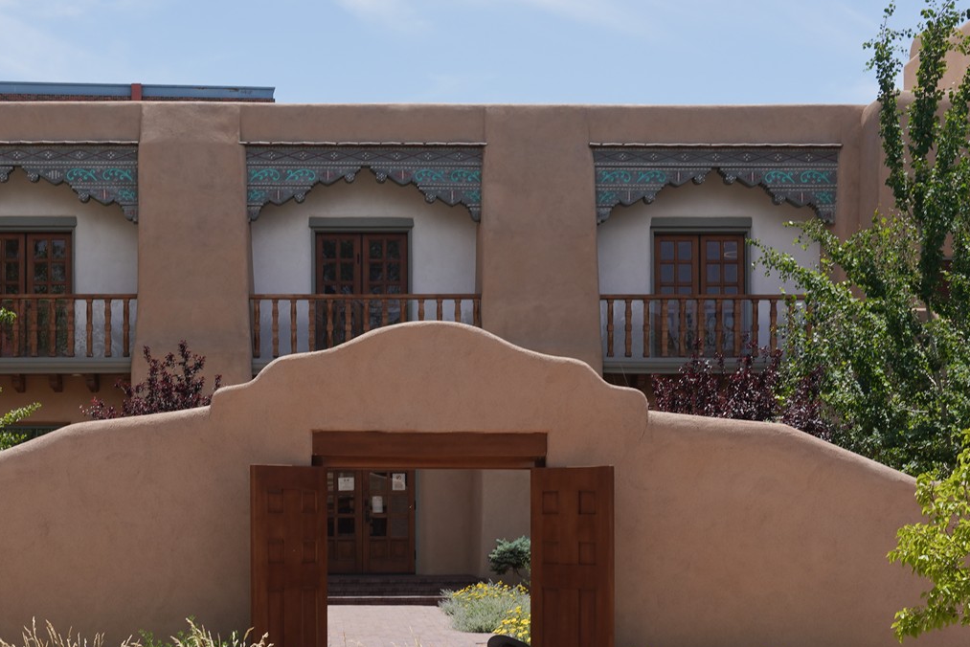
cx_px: 338
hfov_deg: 26.9
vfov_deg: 18.1
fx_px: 2021
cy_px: 501
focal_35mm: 75
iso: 100
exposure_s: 1/100
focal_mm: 38
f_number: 16
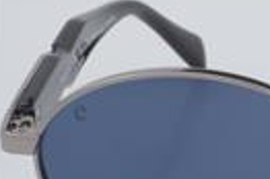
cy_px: 148
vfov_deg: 5.4
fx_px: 1884
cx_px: 400
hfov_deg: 8.0
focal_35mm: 252
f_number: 32
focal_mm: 55
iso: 100
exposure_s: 1/4
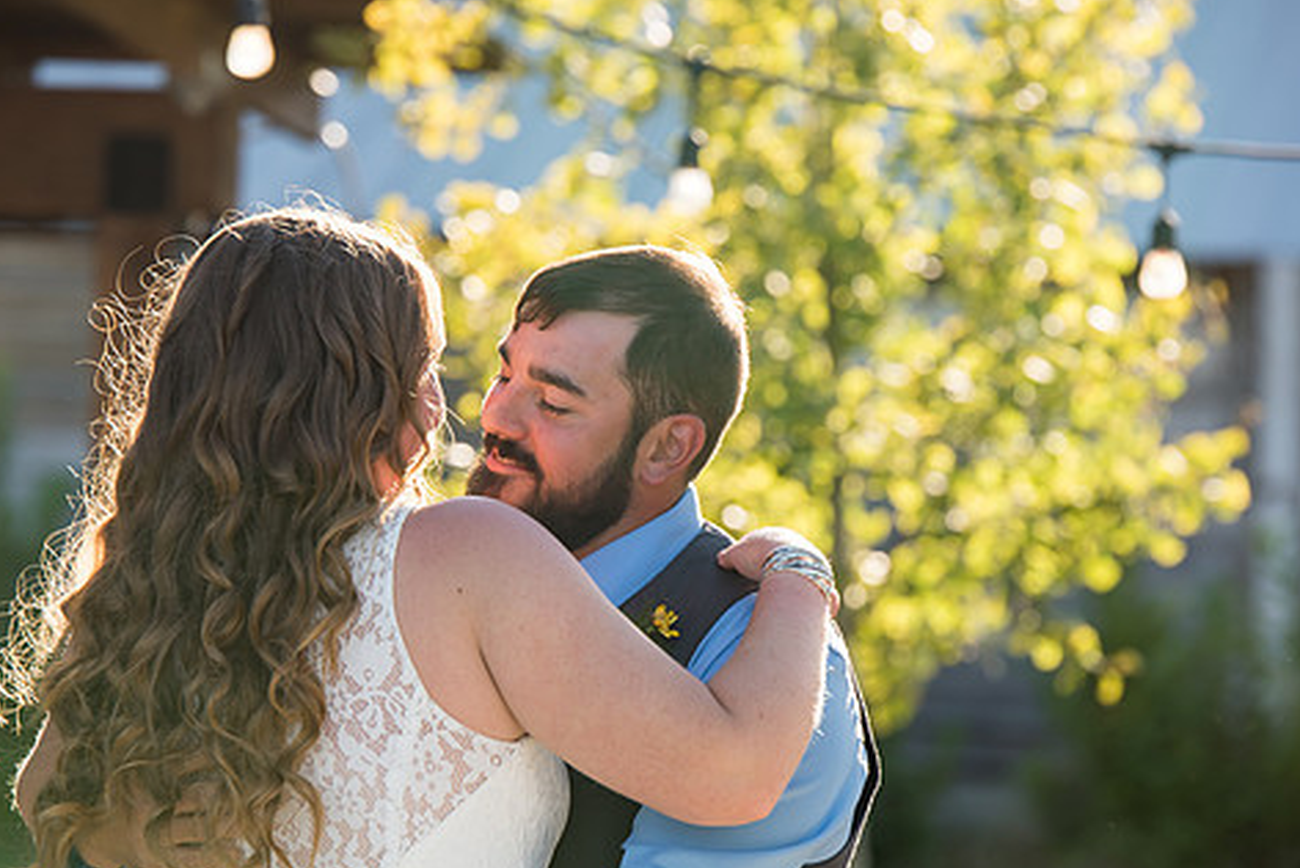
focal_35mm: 221
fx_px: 7983
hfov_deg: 9.3
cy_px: 511
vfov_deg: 6.2
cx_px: 606
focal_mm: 180
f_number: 5
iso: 160
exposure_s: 1/400
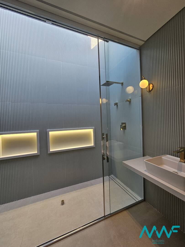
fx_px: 93
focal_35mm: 13
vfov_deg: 106.2
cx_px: 92
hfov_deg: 89.9
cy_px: 124
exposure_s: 1/120
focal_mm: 2.2
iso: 64
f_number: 2.2
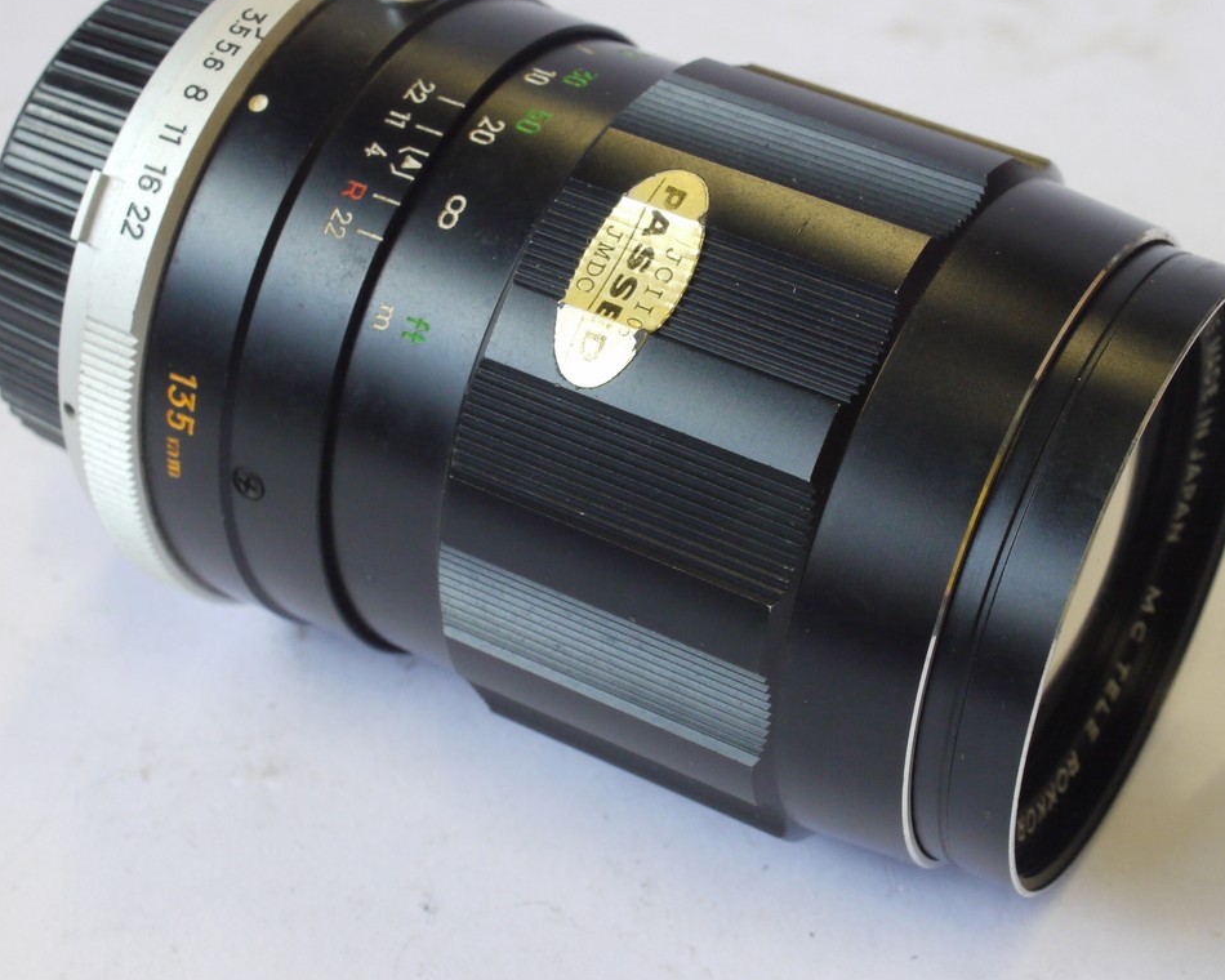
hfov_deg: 25.7
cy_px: 437
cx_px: 689
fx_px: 2683
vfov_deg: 20.7
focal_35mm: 74
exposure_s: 1/60
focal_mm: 30
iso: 800
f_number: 9
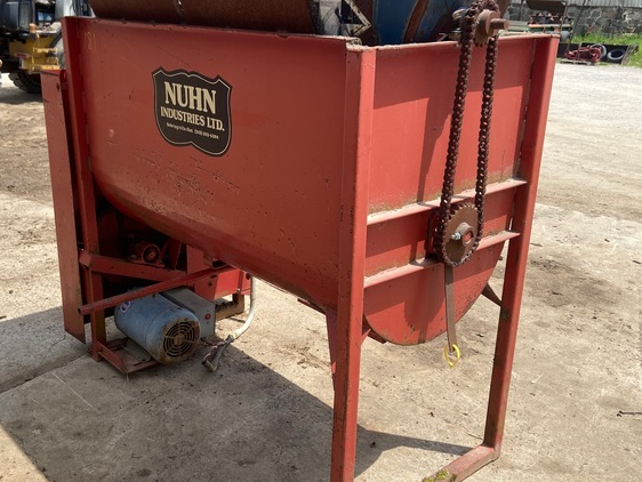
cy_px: 240
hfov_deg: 50.0
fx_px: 687
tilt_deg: -22.9
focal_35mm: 37
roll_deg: -3.1
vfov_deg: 38.7
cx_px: 288
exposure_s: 1/2463
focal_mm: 4.25
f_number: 1.8
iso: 32
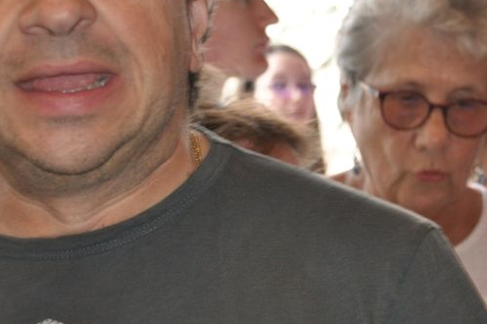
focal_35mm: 232
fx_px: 3134
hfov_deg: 8.9
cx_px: 344
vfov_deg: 5.9
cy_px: 155
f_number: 5
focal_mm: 60
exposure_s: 1/60
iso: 800
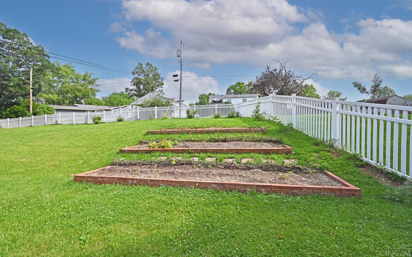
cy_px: 119
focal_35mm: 15
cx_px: 207
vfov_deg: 74.7
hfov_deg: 101.5
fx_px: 168
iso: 110
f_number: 13
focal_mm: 14
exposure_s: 1/125
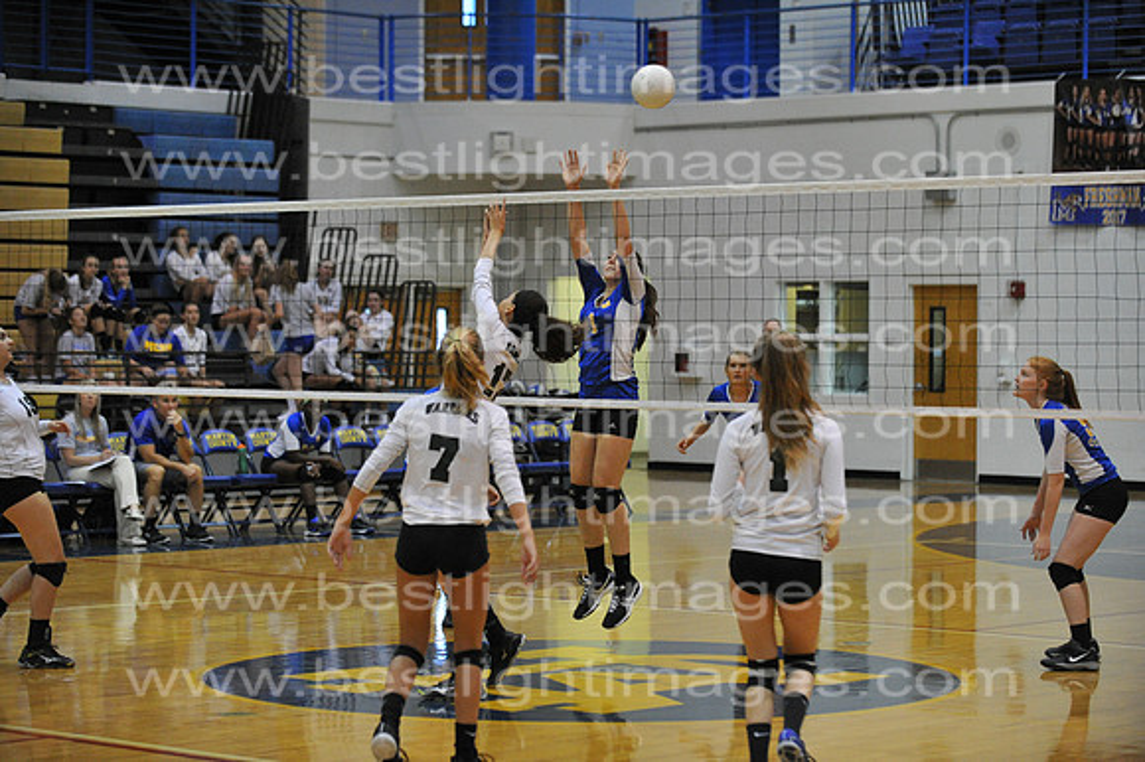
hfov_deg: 14.7
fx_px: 4450
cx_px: 572
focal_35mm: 140
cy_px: 381
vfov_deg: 9.8
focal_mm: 140
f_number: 3.2
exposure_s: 1/800
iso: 8000
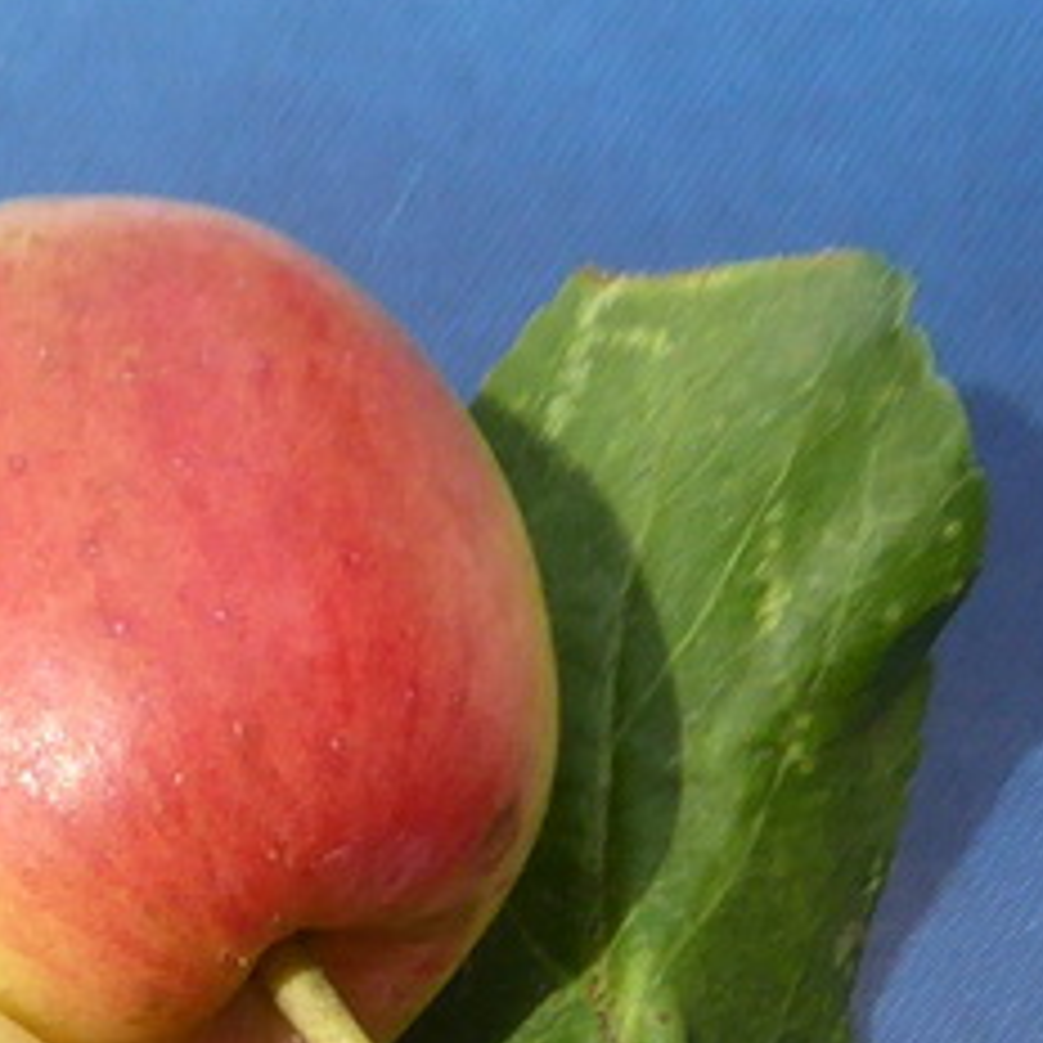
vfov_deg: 11.0
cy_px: 2398
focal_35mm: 137
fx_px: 4670
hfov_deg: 11.6
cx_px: -994
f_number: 3.3
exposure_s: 1/500
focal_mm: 4.3
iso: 100
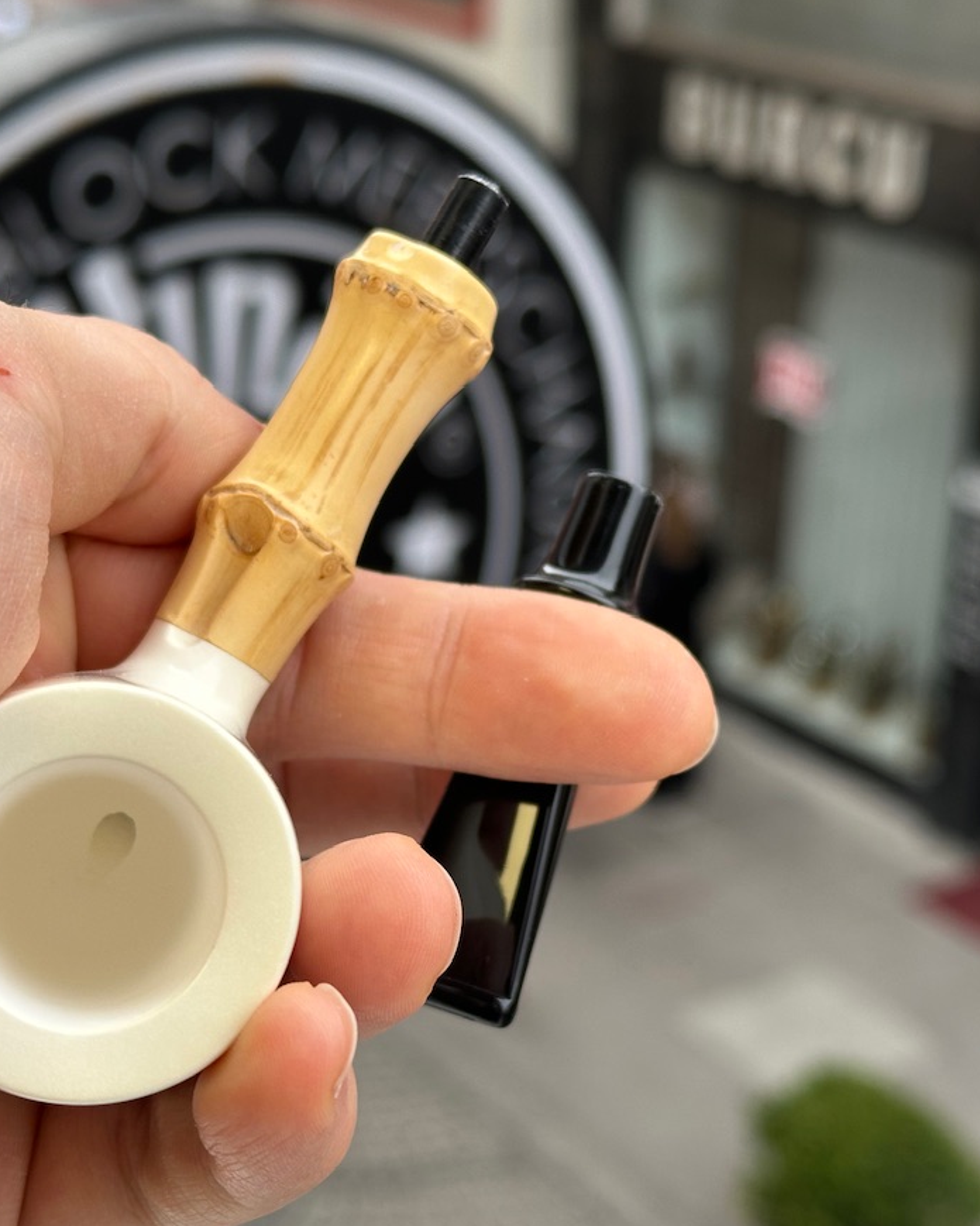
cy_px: 669
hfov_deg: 22.2
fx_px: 2502
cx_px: 477
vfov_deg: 27.5
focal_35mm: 69
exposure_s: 1/121
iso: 50
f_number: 1.78
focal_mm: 6.86
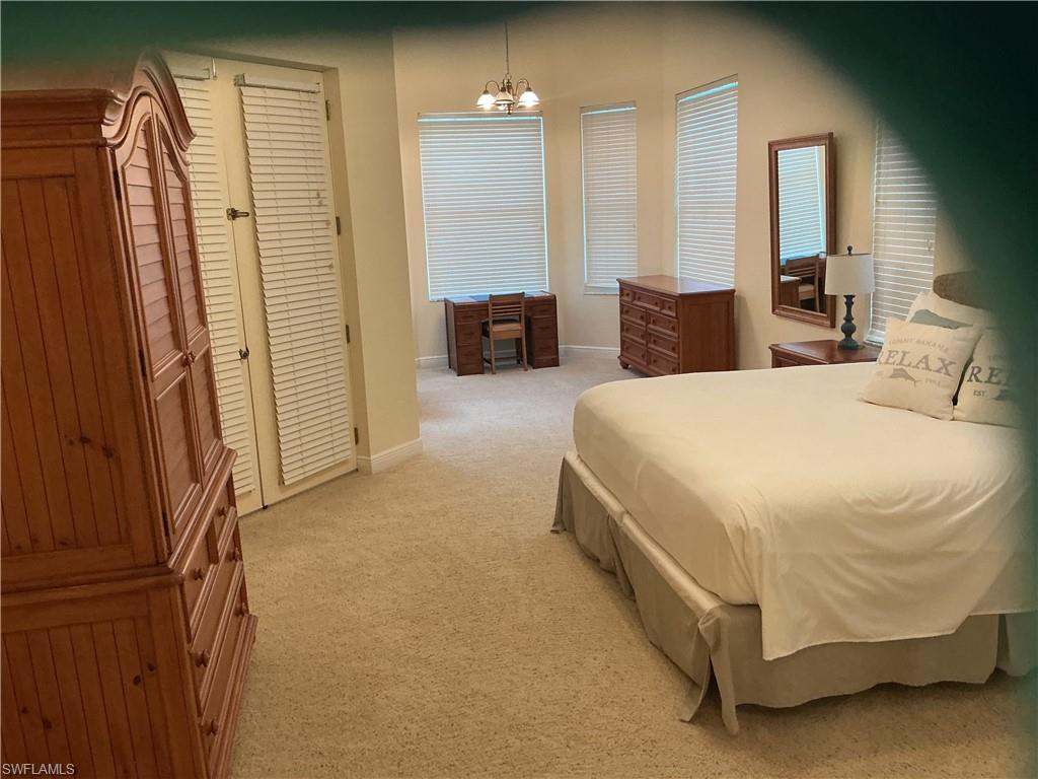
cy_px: 390
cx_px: 519
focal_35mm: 29
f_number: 1.8
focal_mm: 3
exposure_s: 1/60
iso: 125
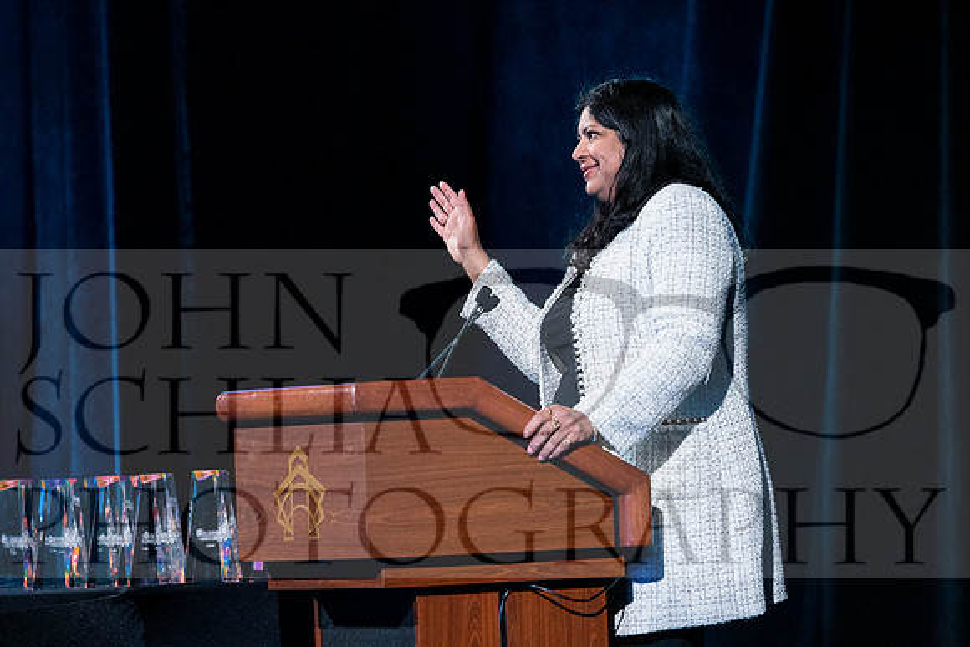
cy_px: 324
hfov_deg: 6.9
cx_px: 485
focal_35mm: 300
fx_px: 8085
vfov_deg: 4.6
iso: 3200
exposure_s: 1/125
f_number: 3.5
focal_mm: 200
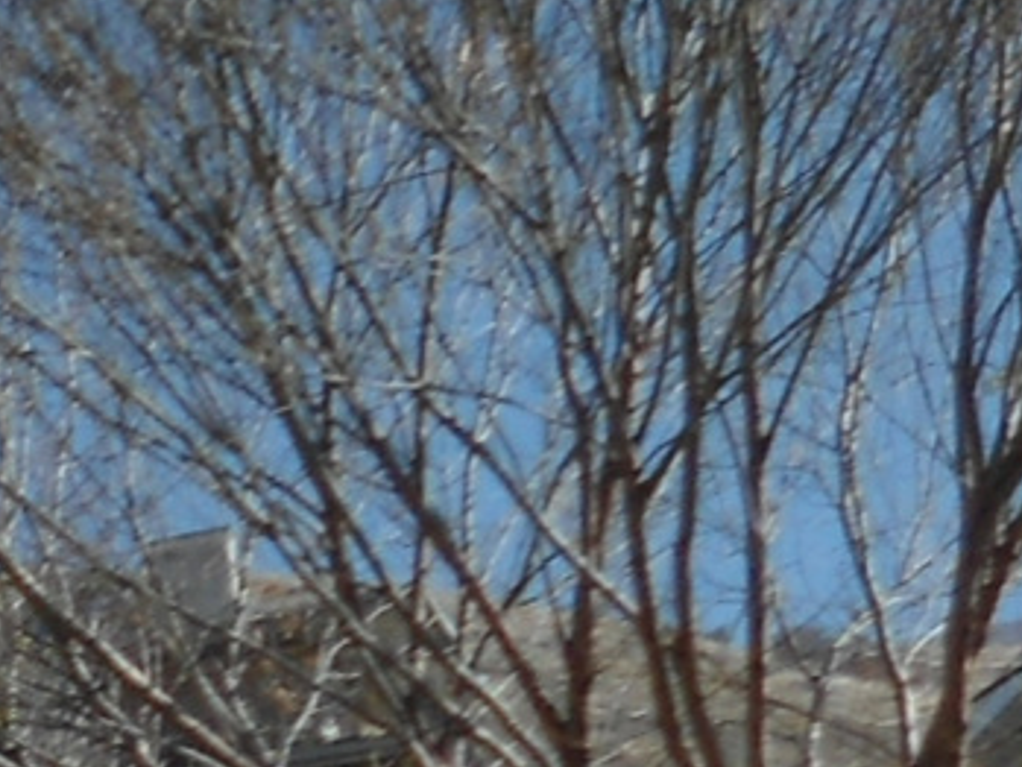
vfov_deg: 7.7
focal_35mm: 182
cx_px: -1886
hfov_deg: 9.1
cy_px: 1751
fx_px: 5375
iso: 80
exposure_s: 1/160
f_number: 8.5
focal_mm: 5.6
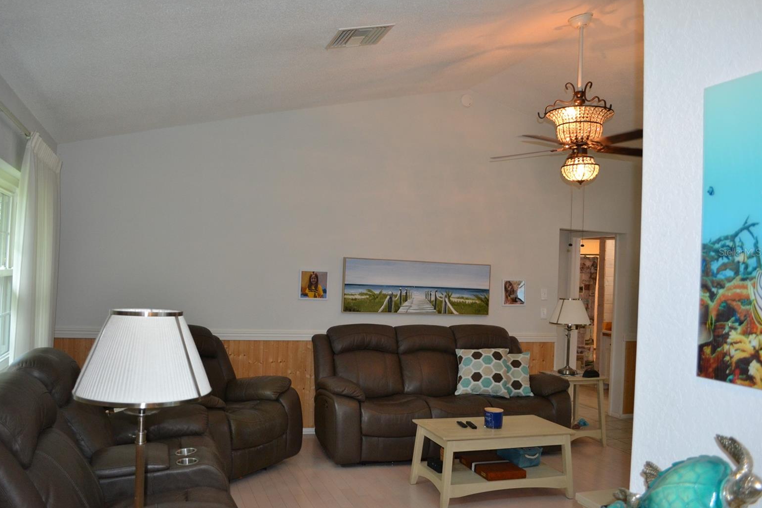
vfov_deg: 46.4
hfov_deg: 65.5
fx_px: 593
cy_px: 252
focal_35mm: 28
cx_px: 368
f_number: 3.5
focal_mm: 18
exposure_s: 1/60
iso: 720
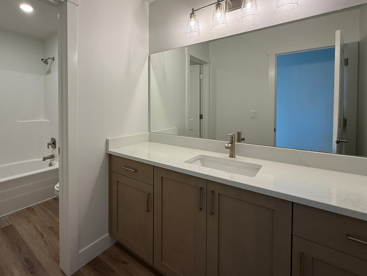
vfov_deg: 70.9
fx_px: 191
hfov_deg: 86.0
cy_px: 112
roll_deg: +0.0
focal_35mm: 18
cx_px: 137
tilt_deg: -0.6
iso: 125
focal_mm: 2.22
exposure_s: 1/120
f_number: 2.2
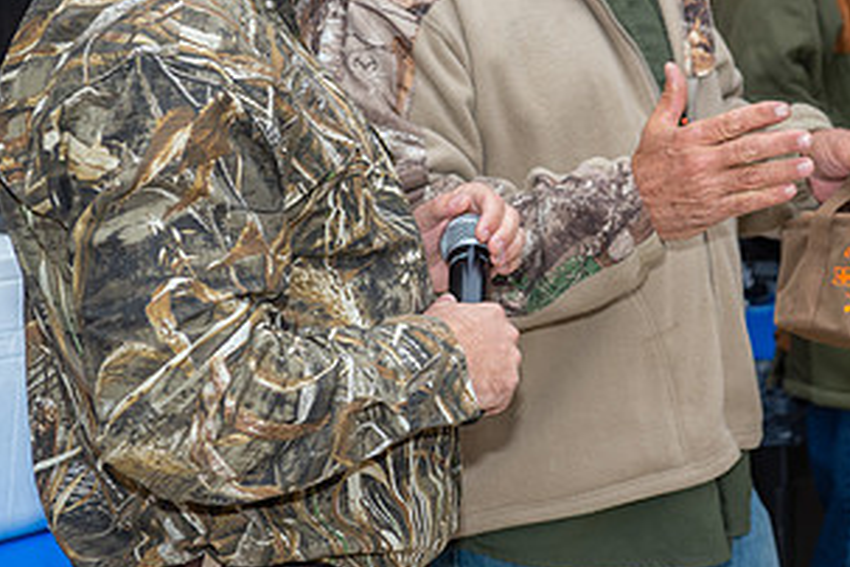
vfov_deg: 12.2
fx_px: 2621
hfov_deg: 18.2
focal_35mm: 111
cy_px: 45
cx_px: 690
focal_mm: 58
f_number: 5.6
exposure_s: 1/80
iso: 400
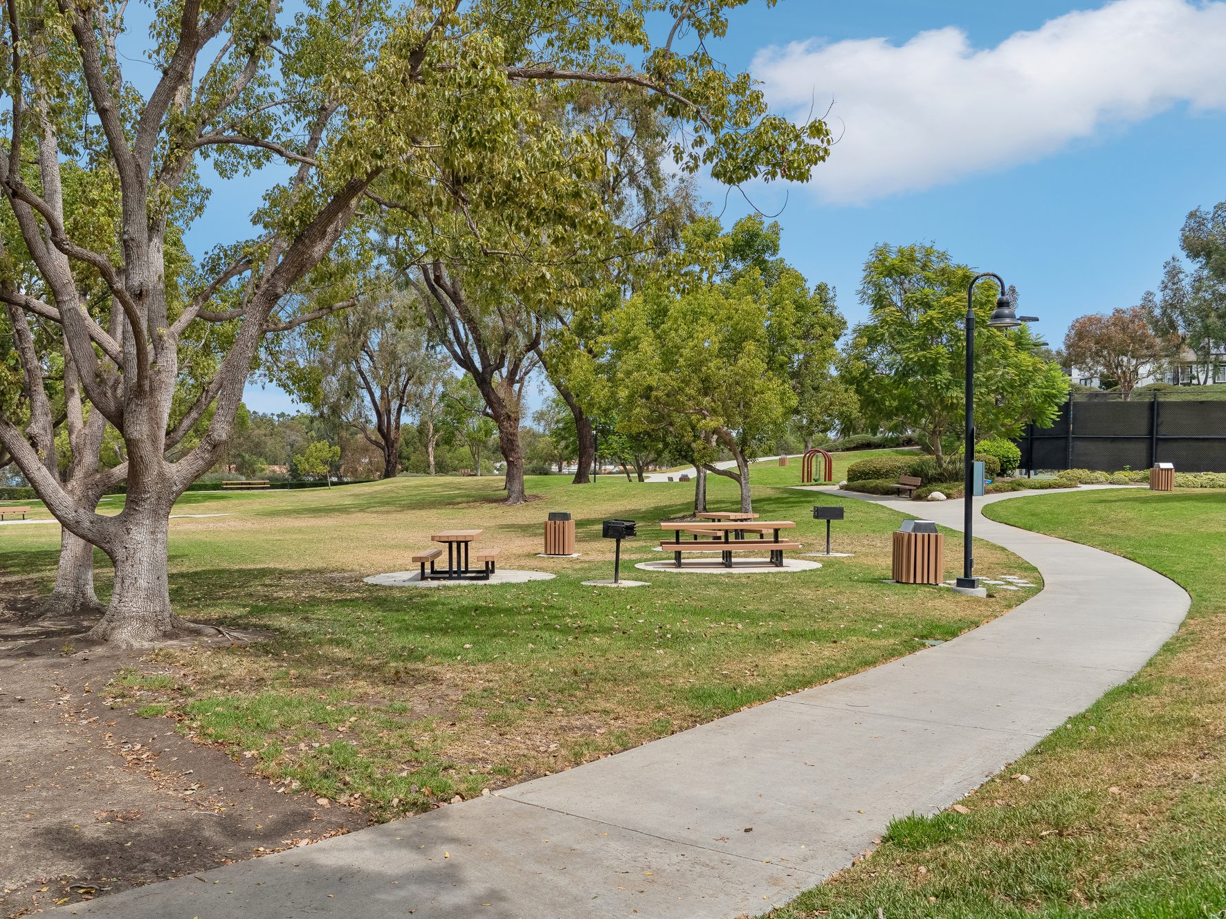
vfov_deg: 46.8
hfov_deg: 59.7
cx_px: 530
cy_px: 461
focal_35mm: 30
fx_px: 1063
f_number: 8
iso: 125
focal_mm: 27
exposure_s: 1/400
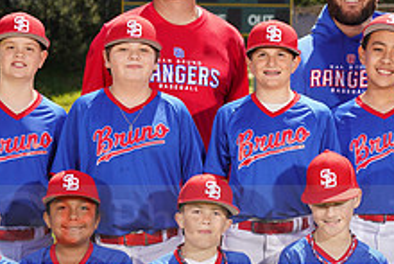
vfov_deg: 5.2
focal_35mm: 264
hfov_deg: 7.8
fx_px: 2891
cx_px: 233
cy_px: 209
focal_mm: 100
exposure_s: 1/160
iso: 100
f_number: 9
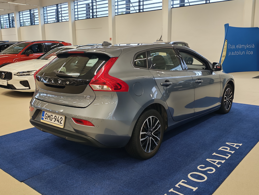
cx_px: 130
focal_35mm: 34
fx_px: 254
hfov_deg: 54.0
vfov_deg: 41.8
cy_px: 98
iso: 129
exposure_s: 1/100
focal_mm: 6.12
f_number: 1.9
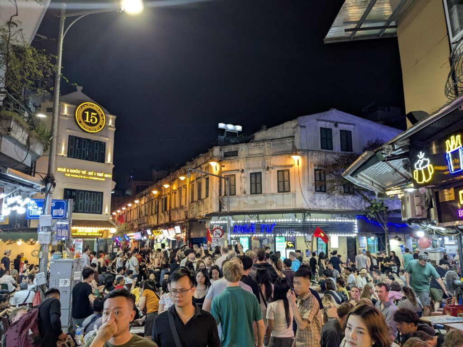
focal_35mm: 27
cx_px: 232
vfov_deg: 51.4
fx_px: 361
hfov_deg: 65.3
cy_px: 174
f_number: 1.73
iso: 175
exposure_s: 1/99.9
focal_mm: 4.38
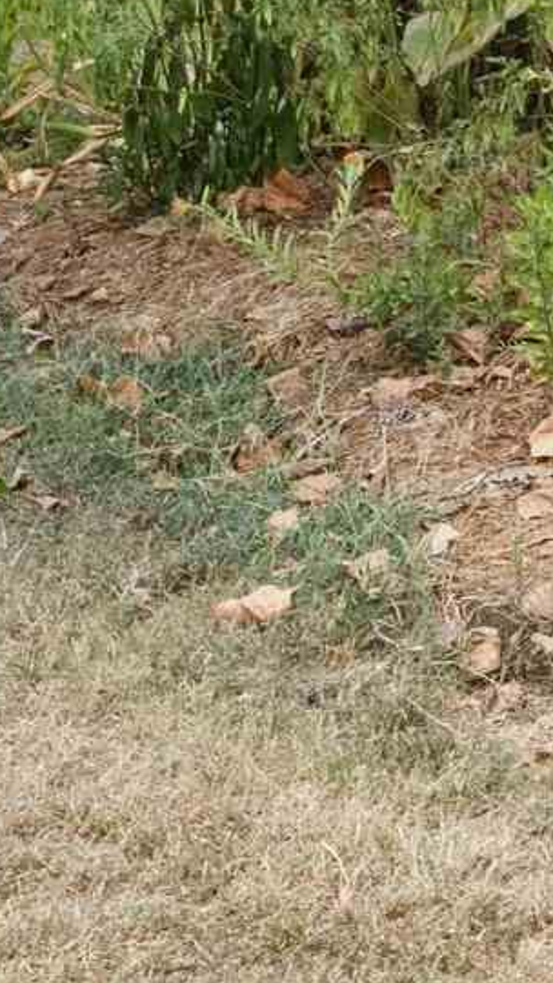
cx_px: 1803
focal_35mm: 129
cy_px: -557
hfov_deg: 7.8
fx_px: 3365
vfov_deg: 15.2
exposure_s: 1/320
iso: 400
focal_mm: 14.8
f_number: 8
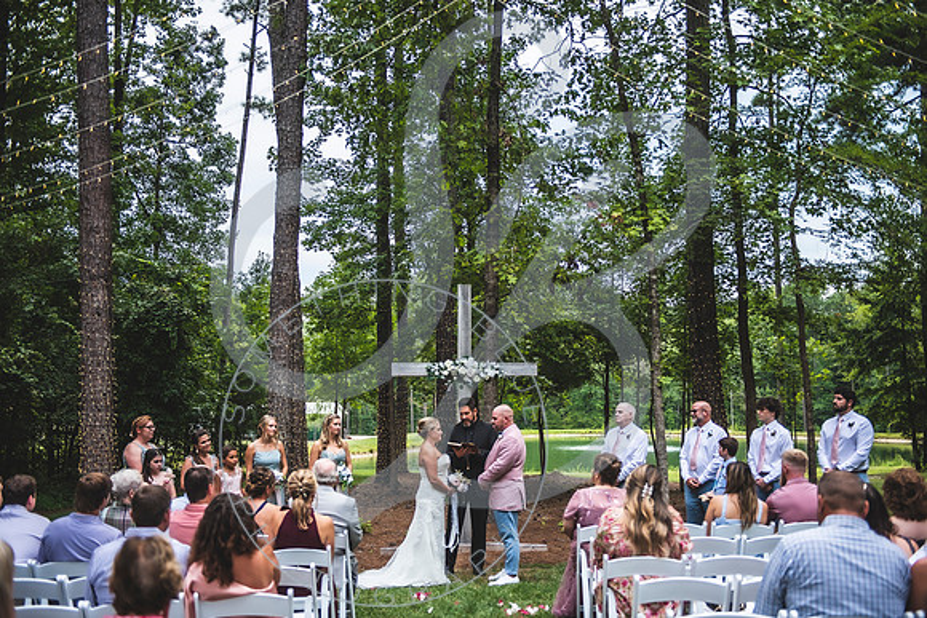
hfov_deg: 46.3
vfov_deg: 31.8
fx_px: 1085
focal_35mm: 42
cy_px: 309
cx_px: 464
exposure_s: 1/160
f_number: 2.8
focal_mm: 42
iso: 100
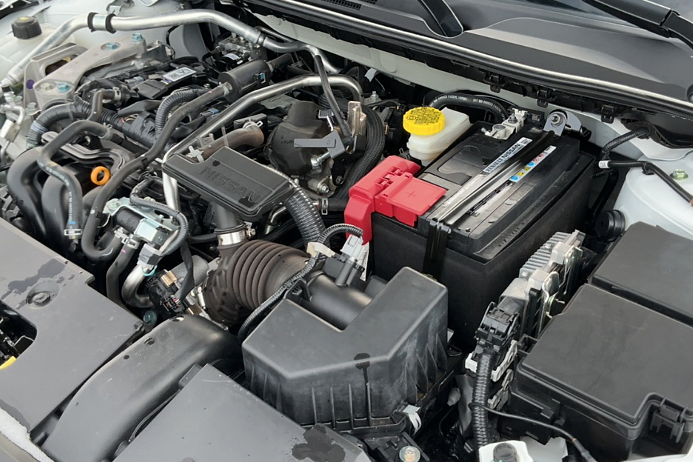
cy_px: 259
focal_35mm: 32
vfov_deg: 41.0
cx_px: 351
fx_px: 616
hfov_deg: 58.7
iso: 32
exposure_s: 1/120
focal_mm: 3
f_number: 1.8
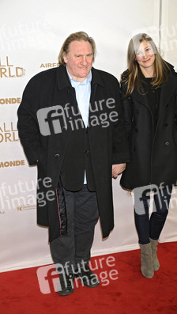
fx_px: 491
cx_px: 100
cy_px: 157
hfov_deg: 20.4
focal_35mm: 59
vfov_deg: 35.4
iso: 500
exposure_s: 1/160
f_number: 5.6
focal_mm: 56
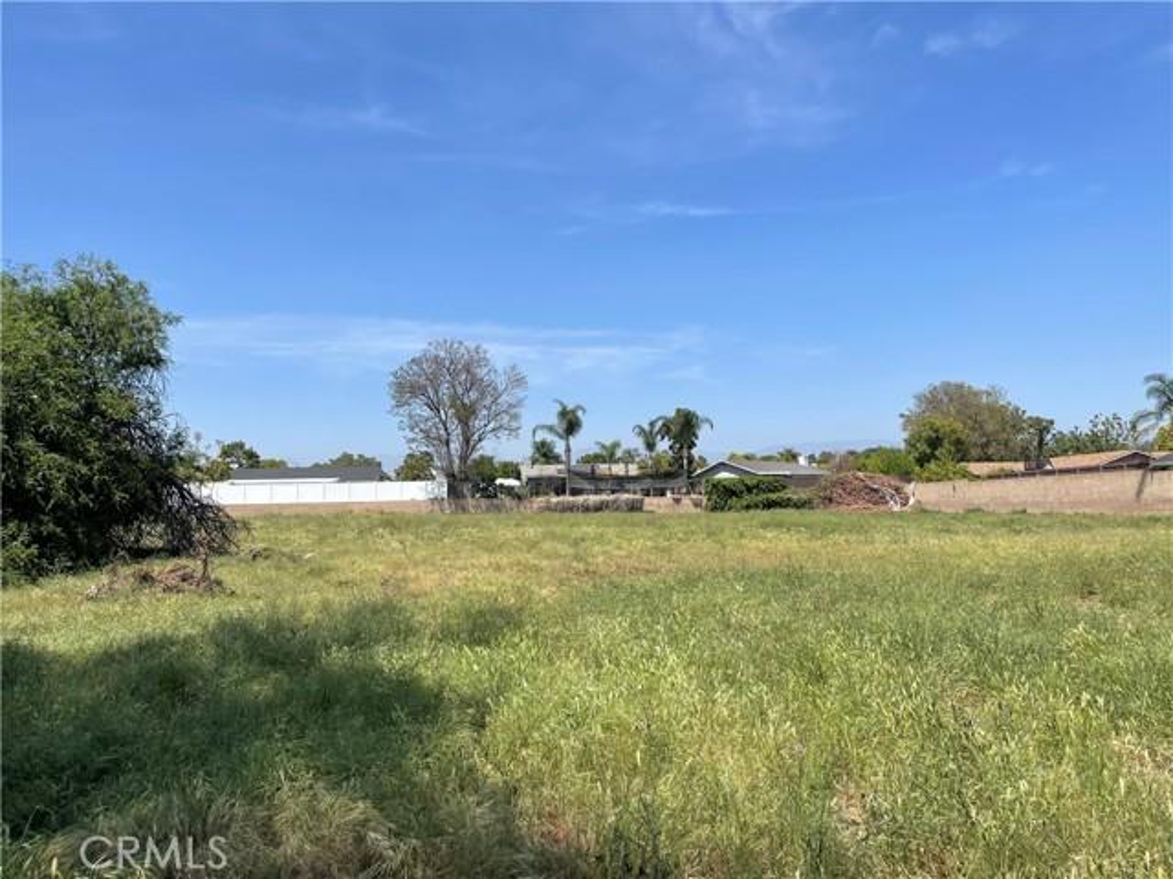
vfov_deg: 54.9
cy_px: 440
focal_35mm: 25
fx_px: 847
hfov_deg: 69.4
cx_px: 586
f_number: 1.6
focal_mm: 5.1
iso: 32
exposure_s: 1/3922
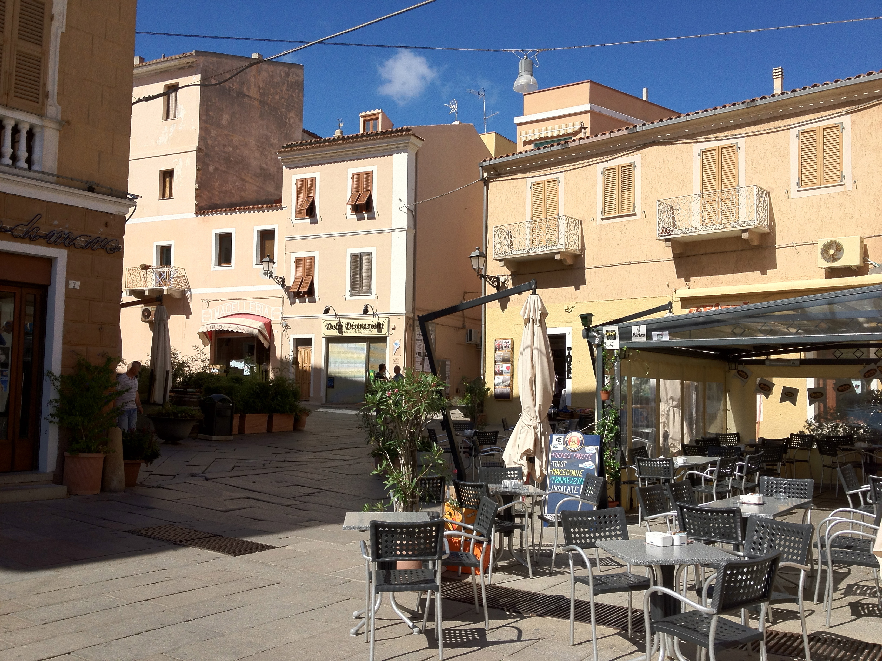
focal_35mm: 35
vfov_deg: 40.7
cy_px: 330
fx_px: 892
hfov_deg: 52.6
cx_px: 441
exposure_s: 1/2907
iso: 64
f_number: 2.4
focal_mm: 4.28
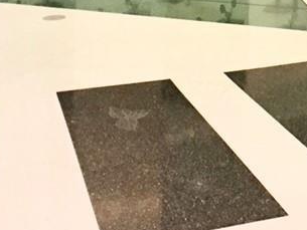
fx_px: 1349
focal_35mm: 152
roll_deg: -1.0
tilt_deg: +4.1
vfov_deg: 9.1
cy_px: -245
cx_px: 378
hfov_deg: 12.6
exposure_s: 1/15
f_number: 2.2
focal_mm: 4.15
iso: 64
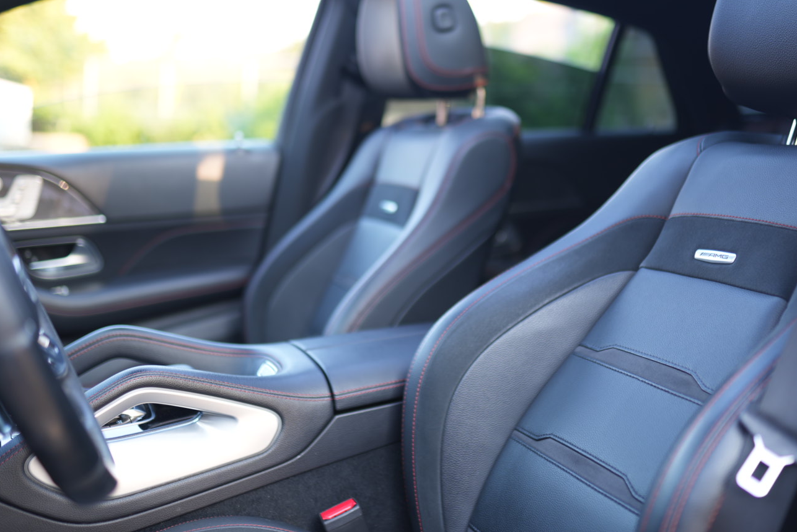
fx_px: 974
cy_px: 250
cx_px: 454
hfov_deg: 44.4
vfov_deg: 30.5
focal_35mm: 44
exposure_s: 1/125
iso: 100
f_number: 1.4
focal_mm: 35
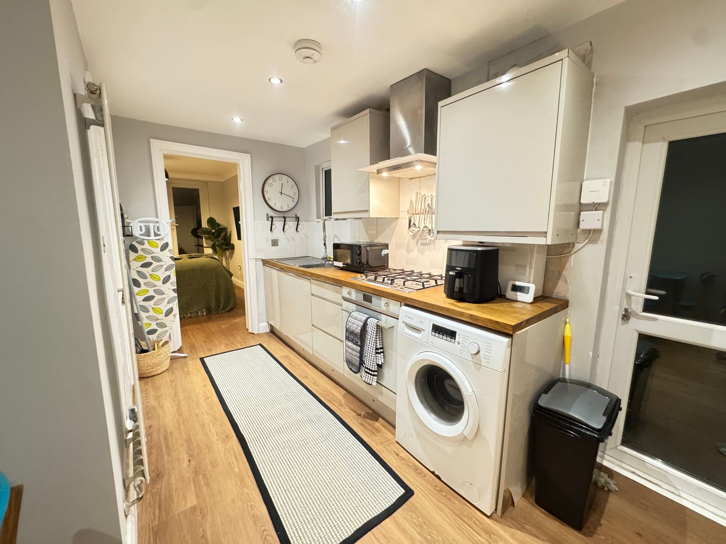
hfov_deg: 102.1
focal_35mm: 14
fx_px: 294
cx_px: 363
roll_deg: +0.3
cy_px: 272
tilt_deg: -9.1
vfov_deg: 85.7
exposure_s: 1/50
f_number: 2.2
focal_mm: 2.22
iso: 1250
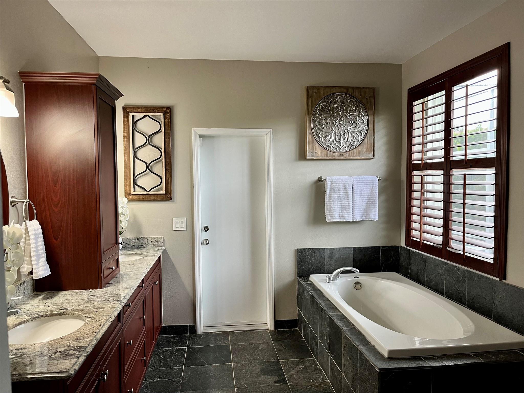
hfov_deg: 67.3
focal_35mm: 26
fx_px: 394
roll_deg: +1.2
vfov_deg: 53.1
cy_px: 196
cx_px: 262
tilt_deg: -2.8
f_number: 1.6
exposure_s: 1/99
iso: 125
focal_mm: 5.1
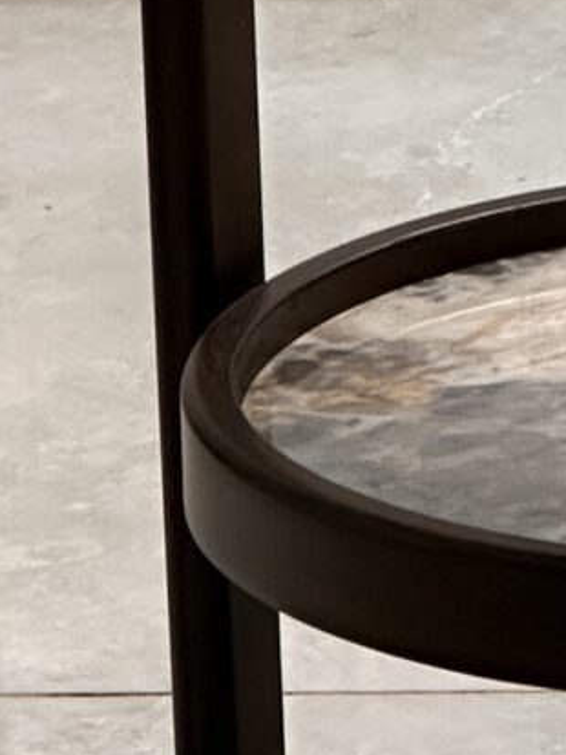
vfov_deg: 4.1
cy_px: -13
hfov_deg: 3.1
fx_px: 10394
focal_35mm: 477
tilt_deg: -16.3
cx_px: 1008
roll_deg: +1.1
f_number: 2.8
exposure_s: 1/100
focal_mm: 9
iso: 125
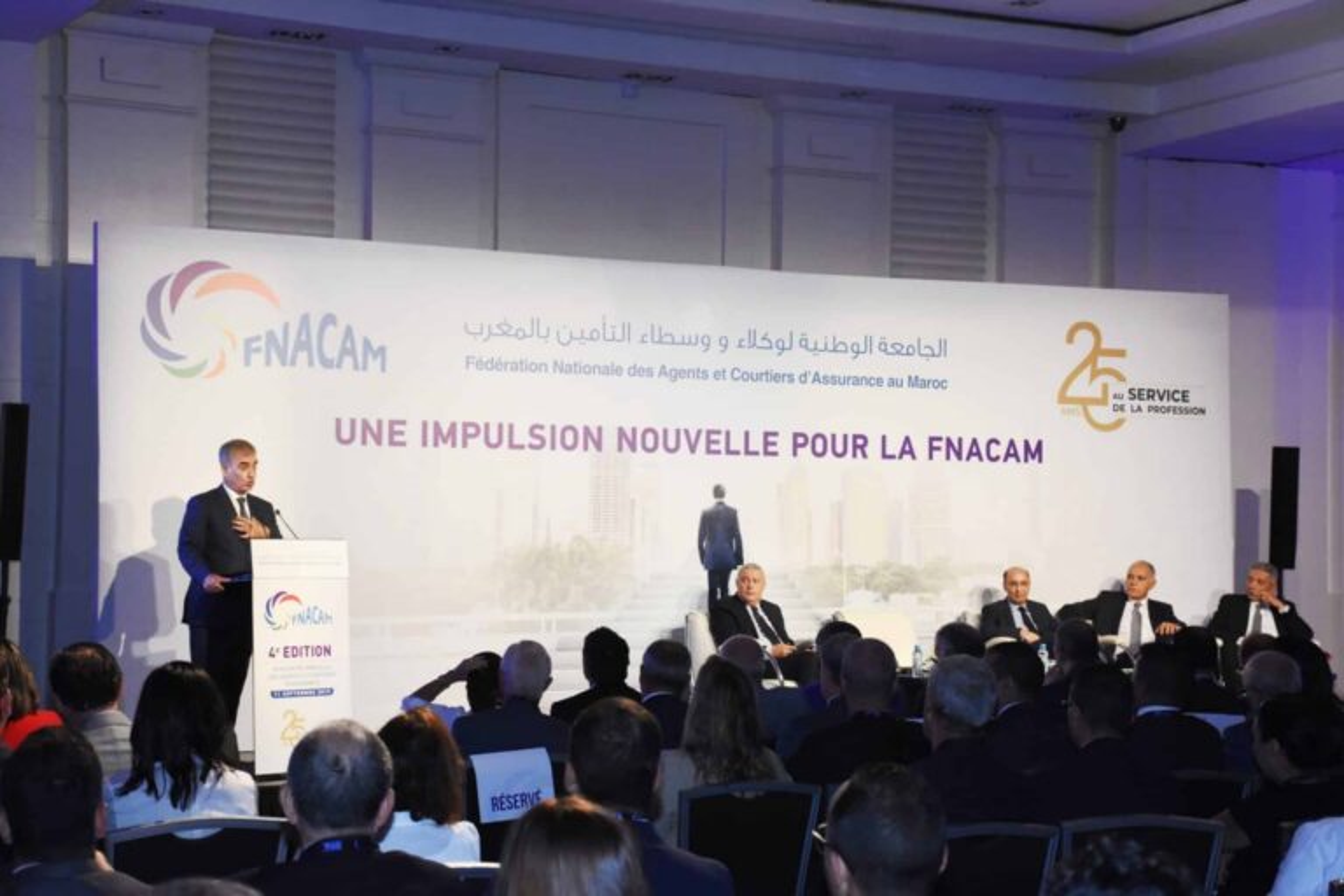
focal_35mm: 68
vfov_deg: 20.2
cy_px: 448
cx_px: 672
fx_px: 2520
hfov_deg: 29.9
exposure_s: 1/60
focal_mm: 45
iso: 1600
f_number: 5.6
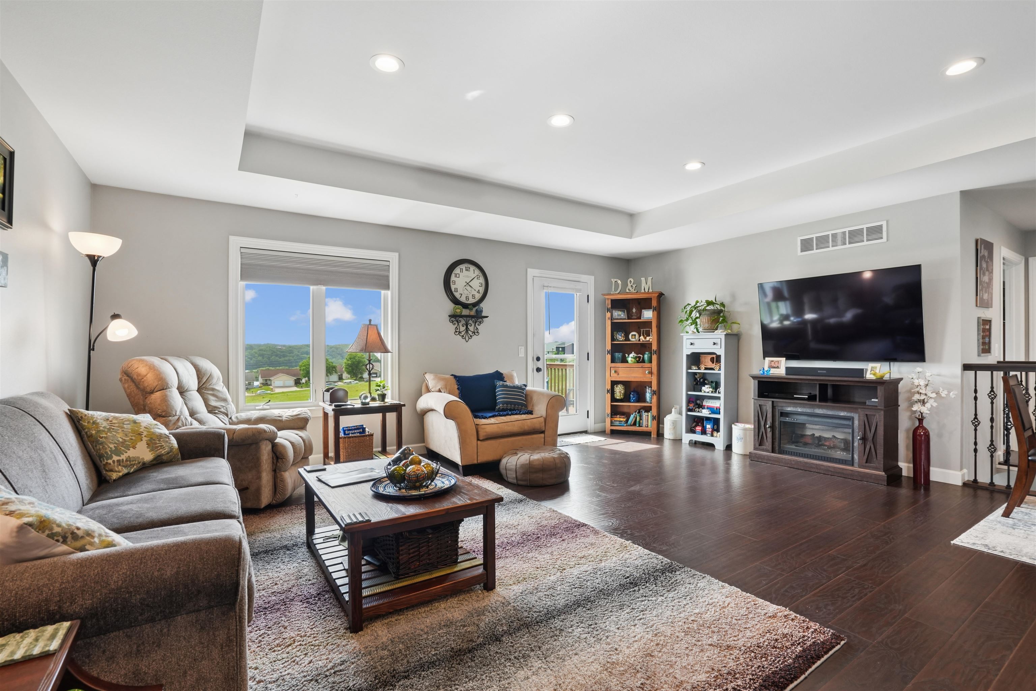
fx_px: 460
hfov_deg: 96.7
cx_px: 518
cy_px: 346
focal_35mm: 16
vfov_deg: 73.7
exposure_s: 1/40
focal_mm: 16
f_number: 10
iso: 800
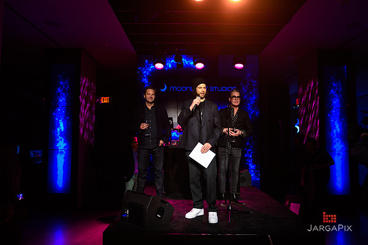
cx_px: 184
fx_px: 276
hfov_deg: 67.4
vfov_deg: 47.9
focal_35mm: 27
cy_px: 122
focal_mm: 27
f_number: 3.2
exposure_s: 1/200
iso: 1600
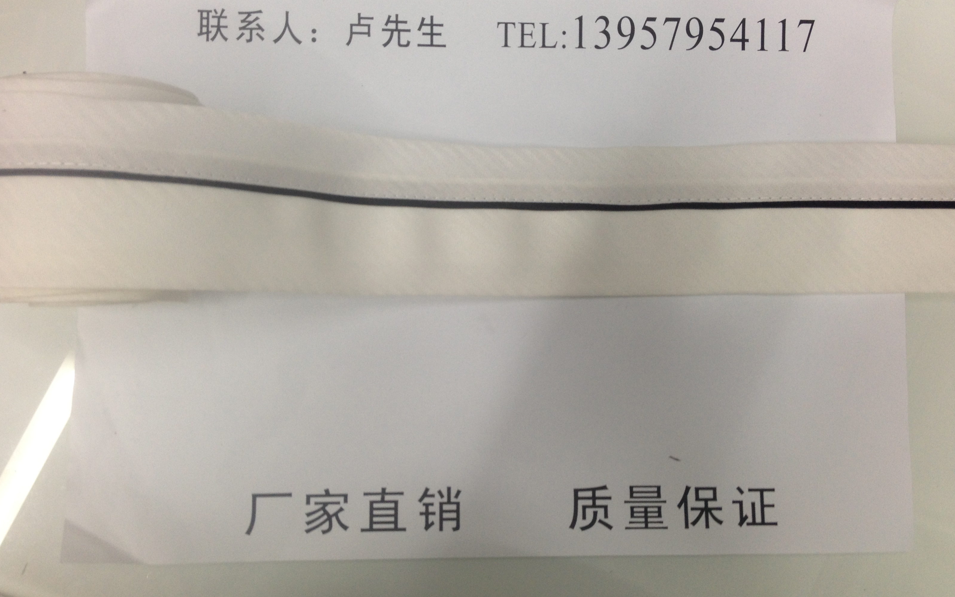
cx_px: 474
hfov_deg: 51.5
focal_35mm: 38
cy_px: 270
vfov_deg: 33.6
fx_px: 989
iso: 50
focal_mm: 4.28
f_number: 2.4
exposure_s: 1/20
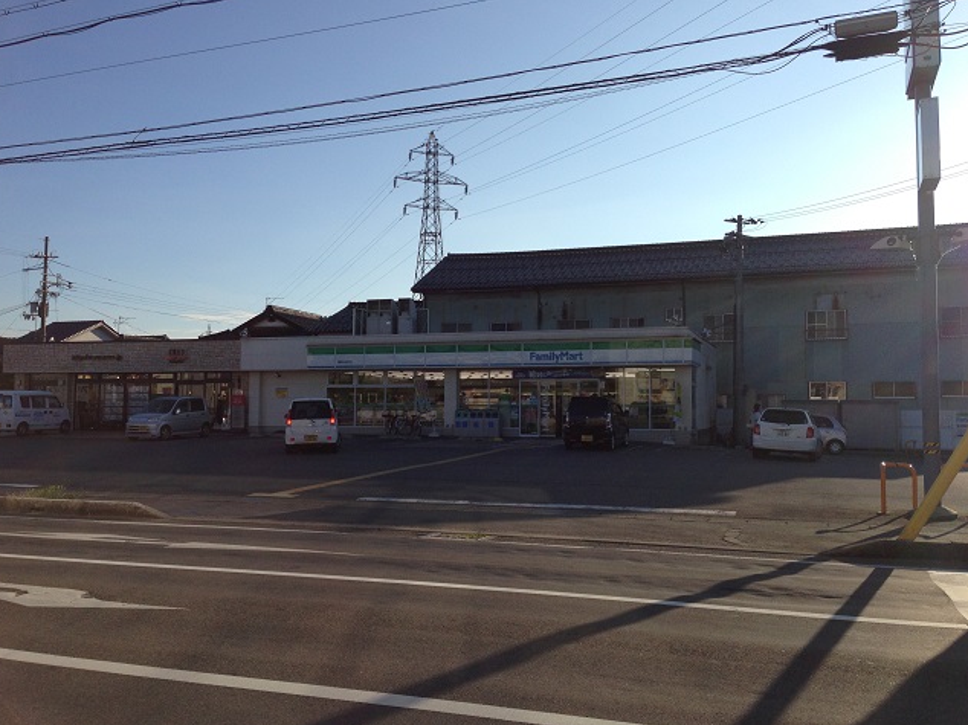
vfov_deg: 41.8
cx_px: 476
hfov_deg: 54.0
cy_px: 362
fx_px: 950
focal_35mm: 34
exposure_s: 1/1748
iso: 50
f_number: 2.4
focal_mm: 4.13
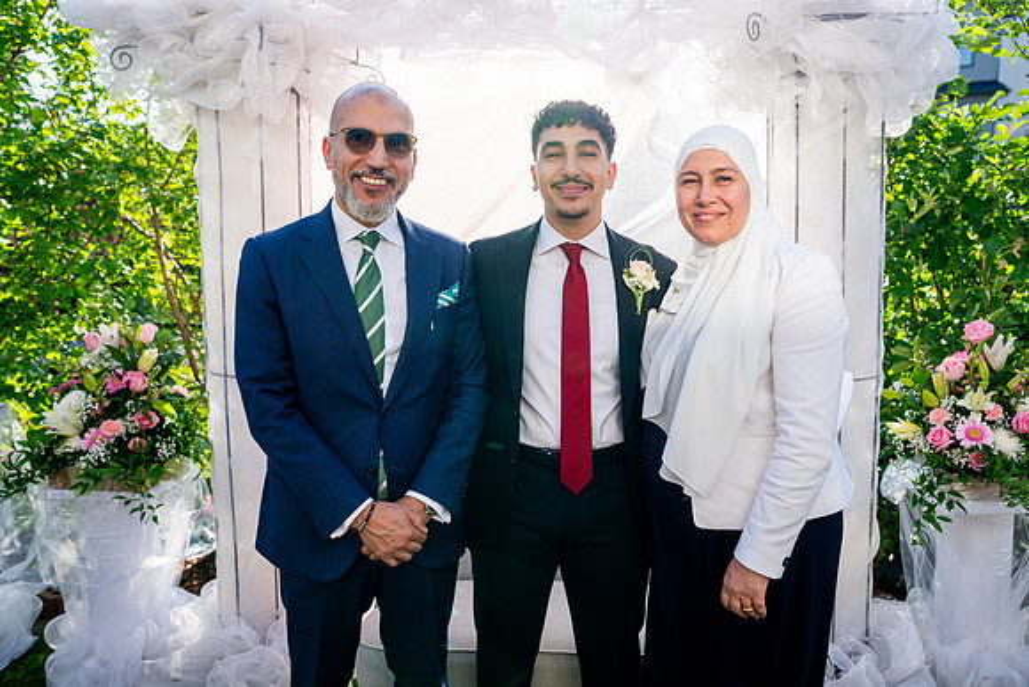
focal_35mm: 28
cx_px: 514
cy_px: 344
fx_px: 800
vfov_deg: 46.4
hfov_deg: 65.5
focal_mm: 28
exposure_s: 1/640
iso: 200
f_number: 3.5
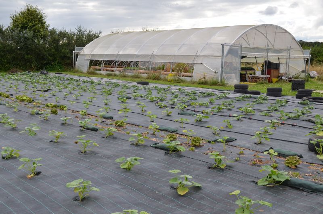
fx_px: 349
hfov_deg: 49.6
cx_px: 162
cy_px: 107
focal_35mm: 39
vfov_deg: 34.1
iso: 200
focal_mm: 26
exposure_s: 1/250
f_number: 8
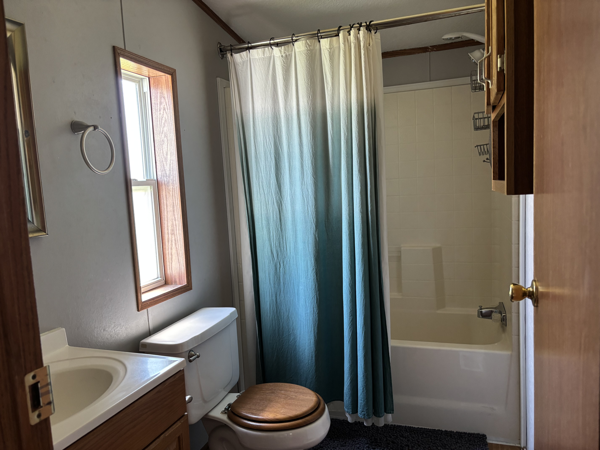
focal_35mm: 26
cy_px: 225
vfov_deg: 53.1
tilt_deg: -5.7
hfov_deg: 67.3
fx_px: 451
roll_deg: +3.1
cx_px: 300
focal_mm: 5.96
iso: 160
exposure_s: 1/60
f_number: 1.6
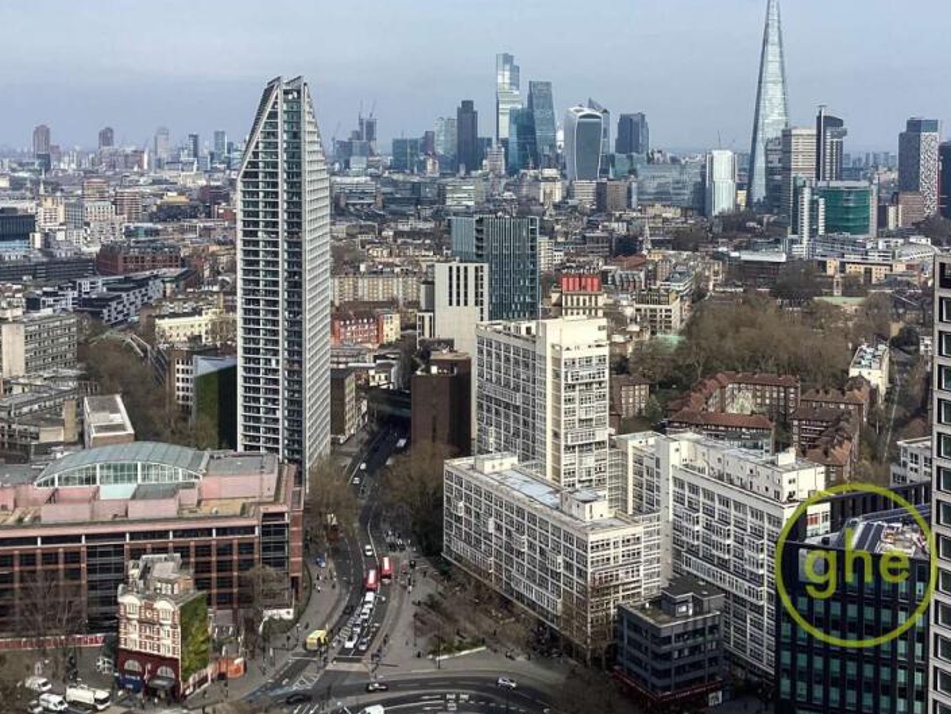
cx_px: 519
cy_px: 205
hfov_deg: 42.0
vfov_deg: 31.8
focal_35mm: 45
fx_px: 1236
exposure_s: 1/1800
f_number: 2.4
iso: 25
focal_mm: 3.3
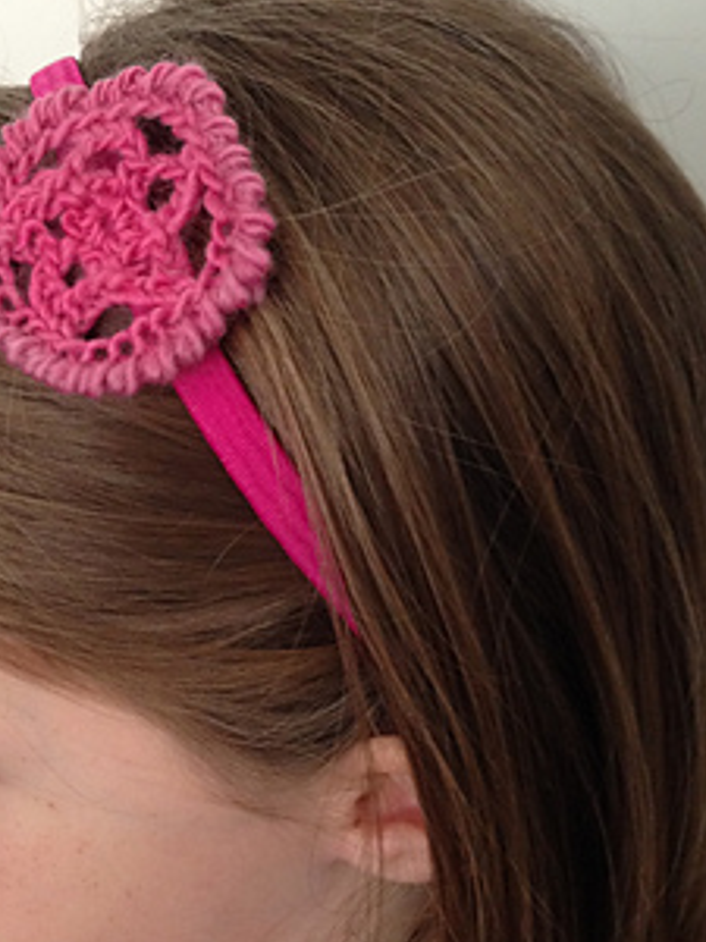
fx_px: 1496
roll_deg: -0.3
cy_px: 462
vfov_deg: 34.9
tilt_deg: -23.0
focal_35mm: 55
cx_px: 243
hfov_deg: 26.4
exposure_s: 1/20
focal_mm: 4.12
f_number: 2.4
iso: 200
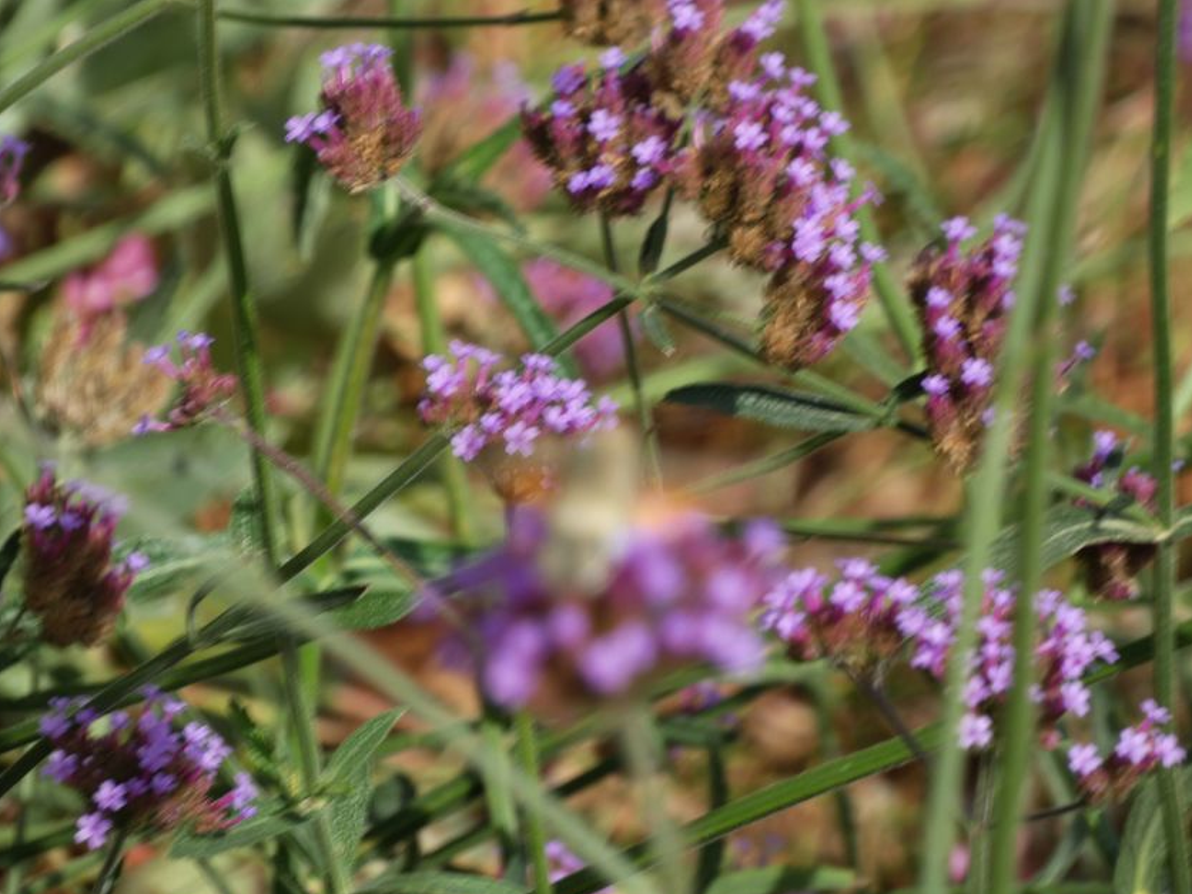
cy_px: 455
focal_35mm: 635
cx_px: 598
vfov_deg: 2.3
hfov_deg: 3.1
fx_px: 21866
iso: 80
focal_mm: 111.5
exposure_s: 1/100
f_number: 5.6
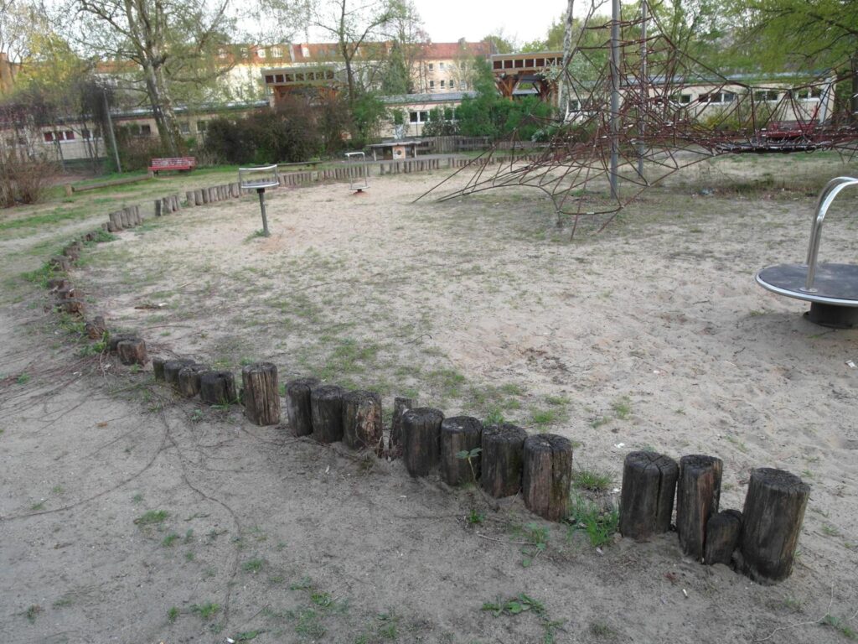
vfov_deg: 56.8
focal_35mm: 24
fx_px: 595
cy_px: 322
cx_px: 429
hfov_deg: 71.6
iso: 100
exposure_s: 1/45
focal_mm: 5.2
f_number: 2.8
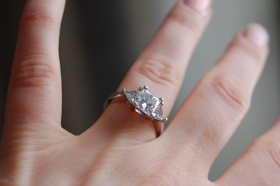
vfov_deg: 16.5
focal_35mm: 82
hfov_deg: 24.7
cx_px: 140
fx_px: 640
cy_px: 93
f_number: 5.6
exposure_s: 1/60
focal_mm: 55
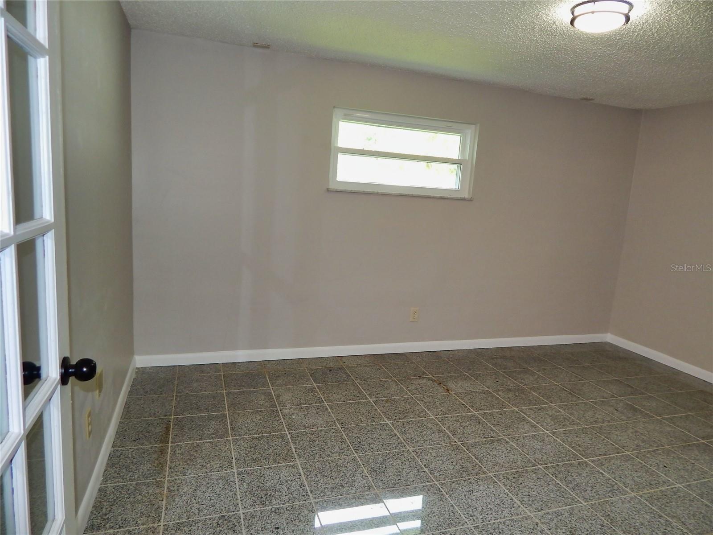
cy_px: 268
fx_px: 474
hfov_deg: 73.9
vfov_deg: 58.9
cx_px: 356
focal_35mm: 23
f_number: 3
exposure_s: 1/30
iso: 140
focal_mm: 4
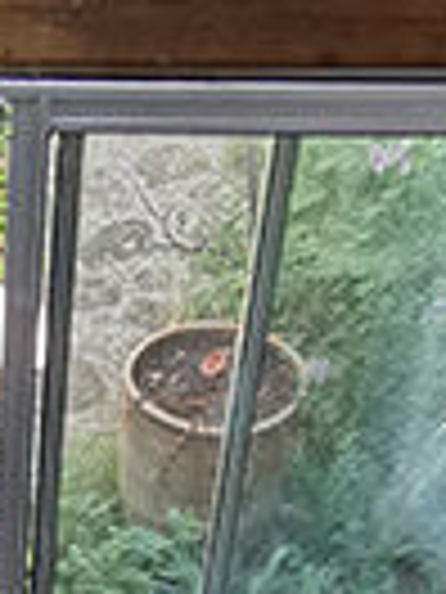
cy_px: 1030
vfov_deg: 17.2
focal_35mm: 96
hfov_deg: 14.7
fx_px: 1649
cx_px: -133
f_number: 2.2
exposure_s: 1/100
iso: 100
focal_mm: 2.35
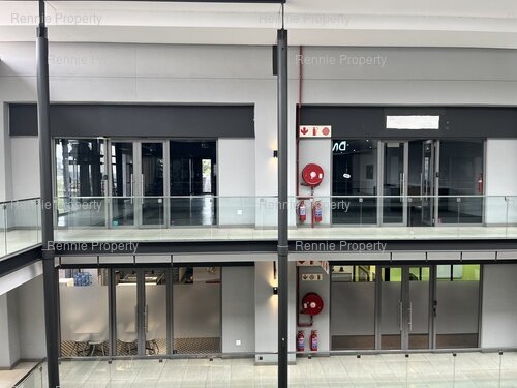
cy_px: 194
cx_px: 258
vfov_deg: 53.1
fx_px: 388
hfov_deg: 67.3
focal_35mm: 26
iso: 125
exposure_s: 1/121
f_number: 1.6
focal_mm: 5.1
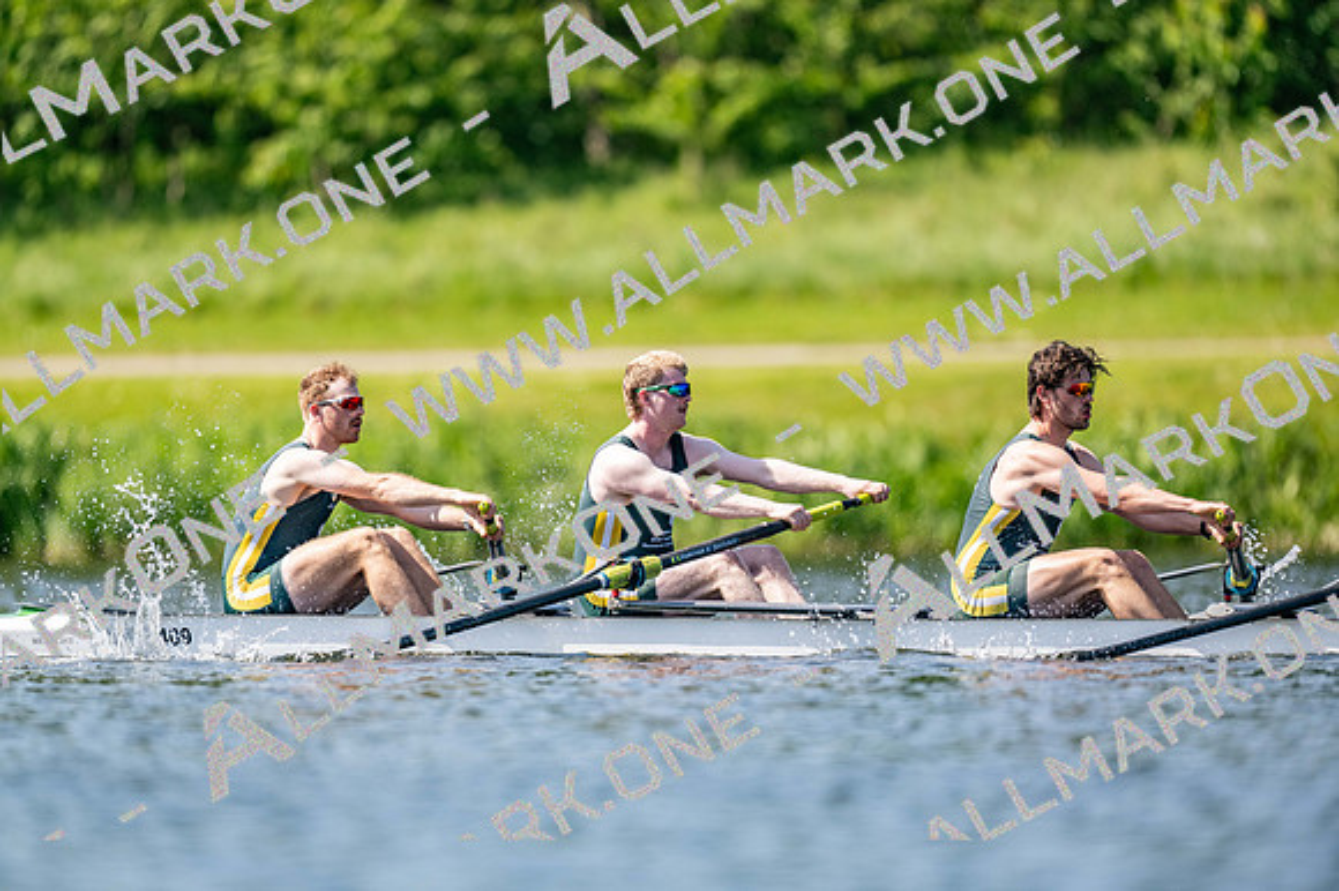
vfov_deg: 2.3
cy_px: 446
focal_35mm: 600
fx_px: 22308
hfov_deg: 3.4
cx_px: 670
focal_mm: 600
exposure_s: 1/2500
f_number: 4
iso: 450
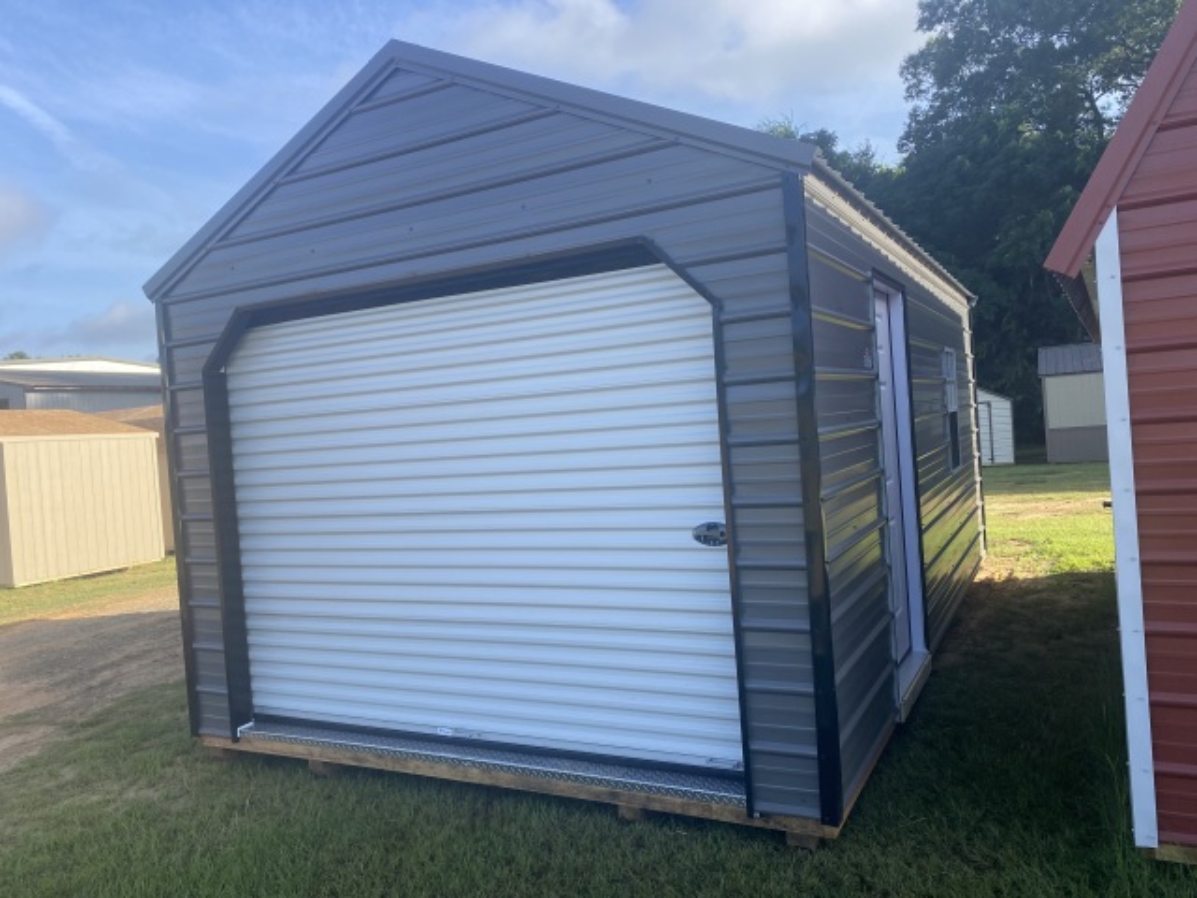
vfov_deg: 53.1
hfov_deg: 67.3
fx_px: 899
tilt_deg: +0.1
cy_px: 449
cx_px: 598
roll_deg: +3.0
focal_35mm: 26
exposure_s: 1/973
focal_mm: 4.25
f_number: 1.8
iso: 32
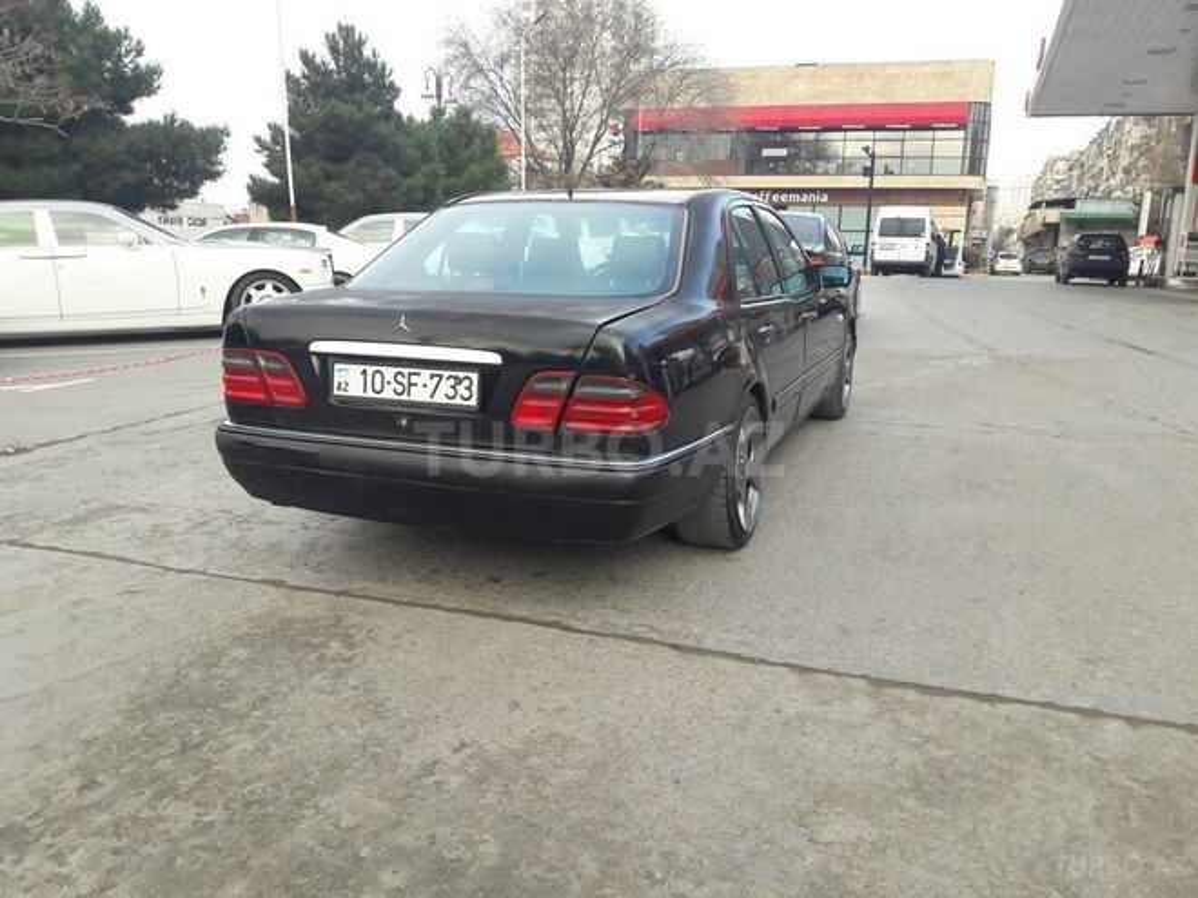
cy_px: 449
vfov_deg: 49.7
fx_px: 969
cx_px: 599
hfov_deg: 63.4
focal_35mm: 28
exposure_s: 1/353
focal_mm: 3.7
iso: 40
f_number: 1.9
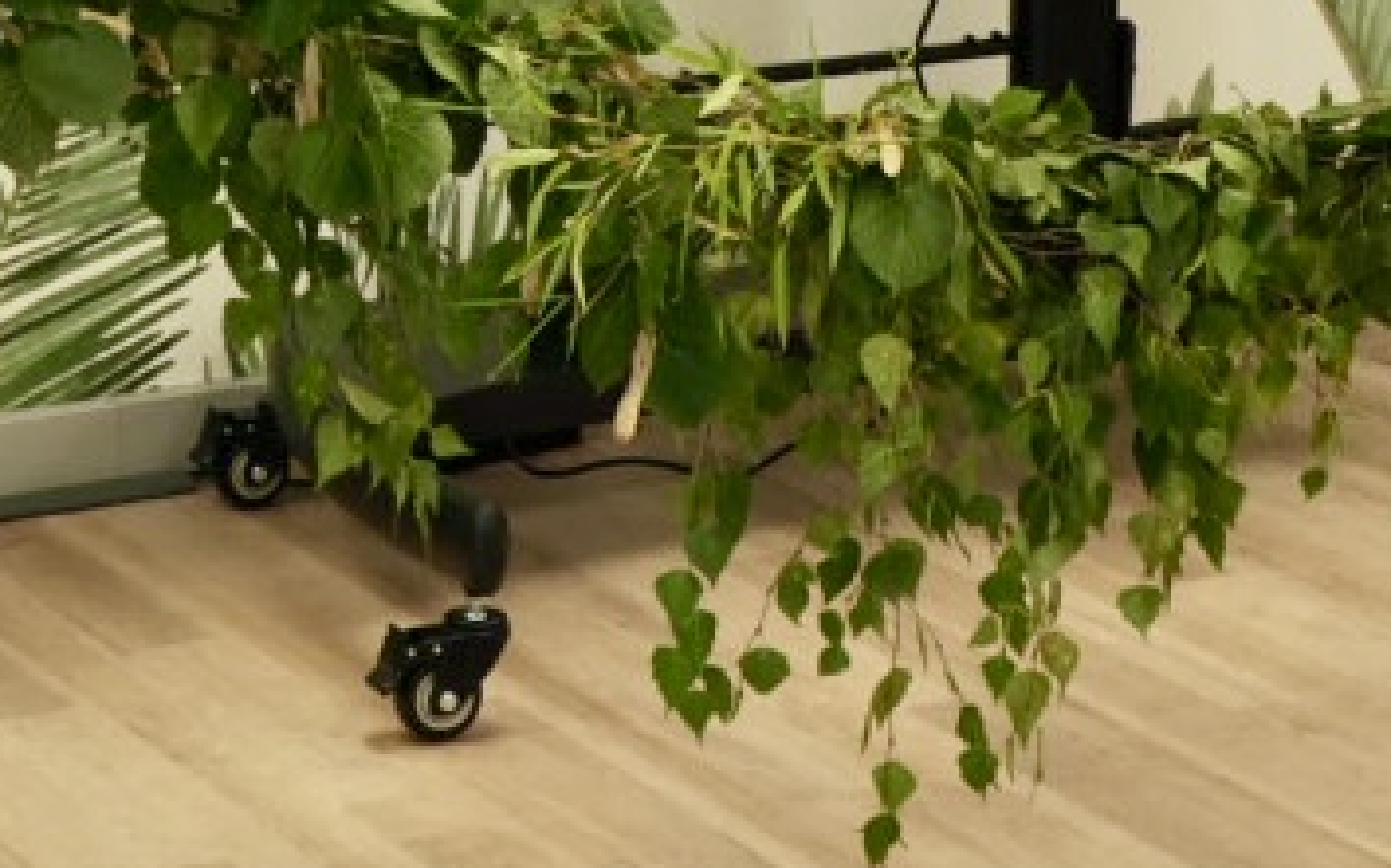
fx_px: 4927
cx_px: 472
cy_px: -432
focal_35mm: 130
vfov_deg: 9.8
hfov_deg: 16.0
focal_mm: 30
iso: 1600
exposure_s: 1/80
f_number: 10
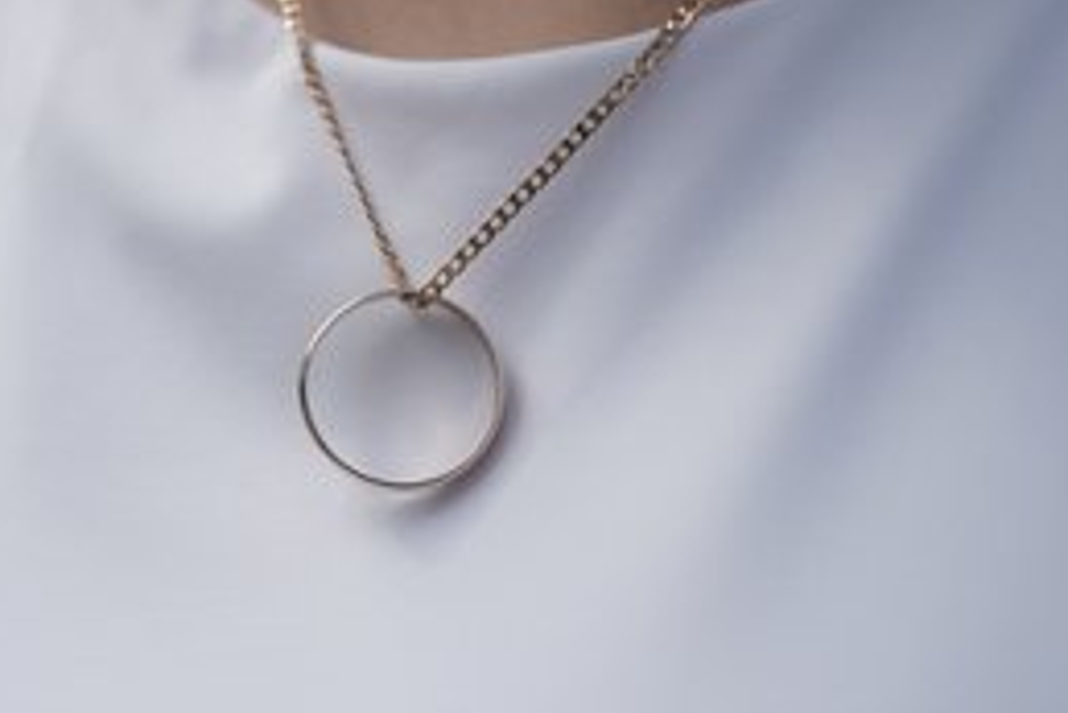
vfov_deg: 12.7
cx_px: 272
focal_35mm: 108
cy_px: 278
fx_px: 3206
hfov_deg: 18.8
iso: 2500
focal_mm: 70
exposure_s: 1/800
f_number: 4.5
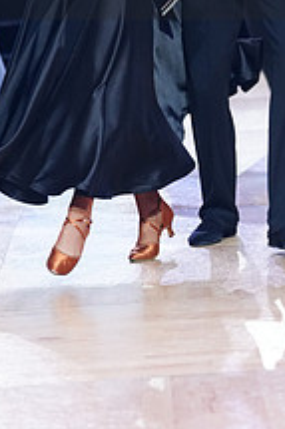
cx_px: 250
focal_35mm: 227
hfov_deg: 6.0
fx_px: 2700
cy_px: -46
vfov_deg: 9.0
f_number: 2.8
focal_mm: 84
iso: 2000
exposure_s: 1/500
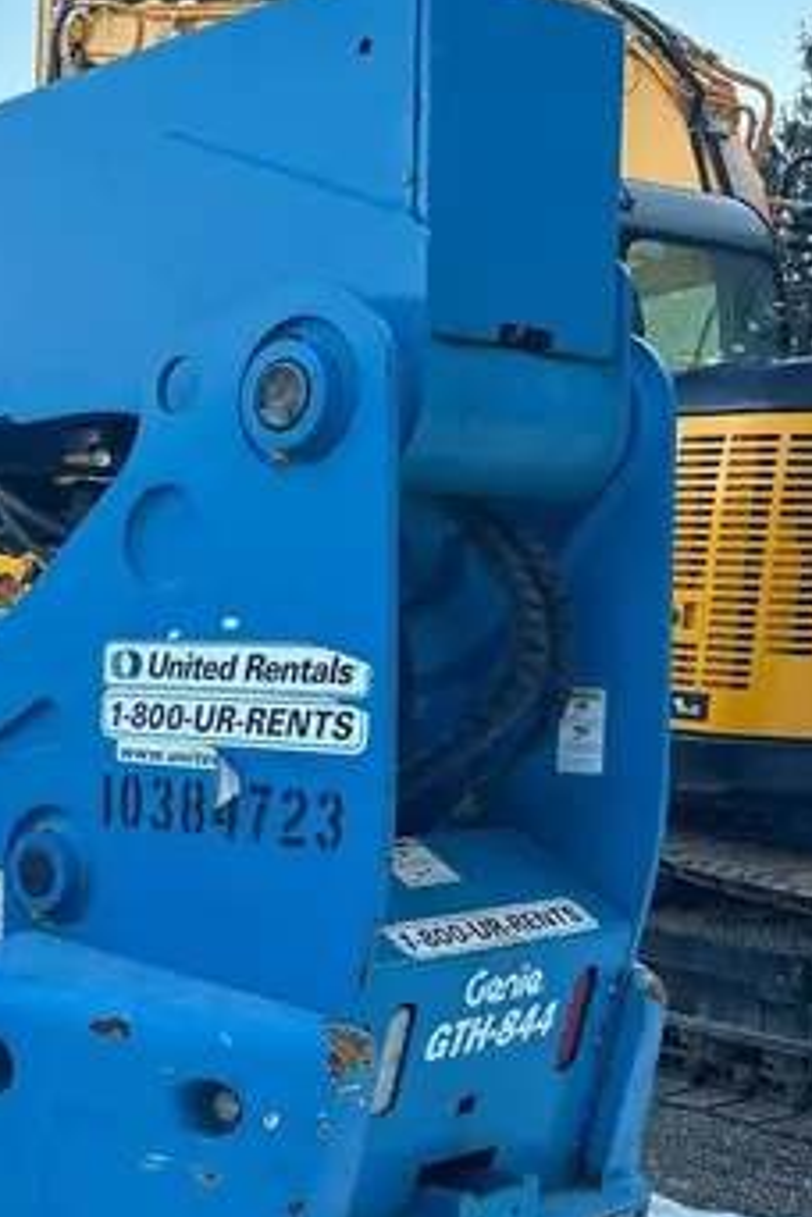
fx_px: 1962
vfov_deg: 33.7
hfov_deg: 21.9
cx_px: -128
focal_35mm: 58
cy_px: 941
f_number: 1.6
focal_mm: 5.96
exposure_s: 1/313
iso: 64
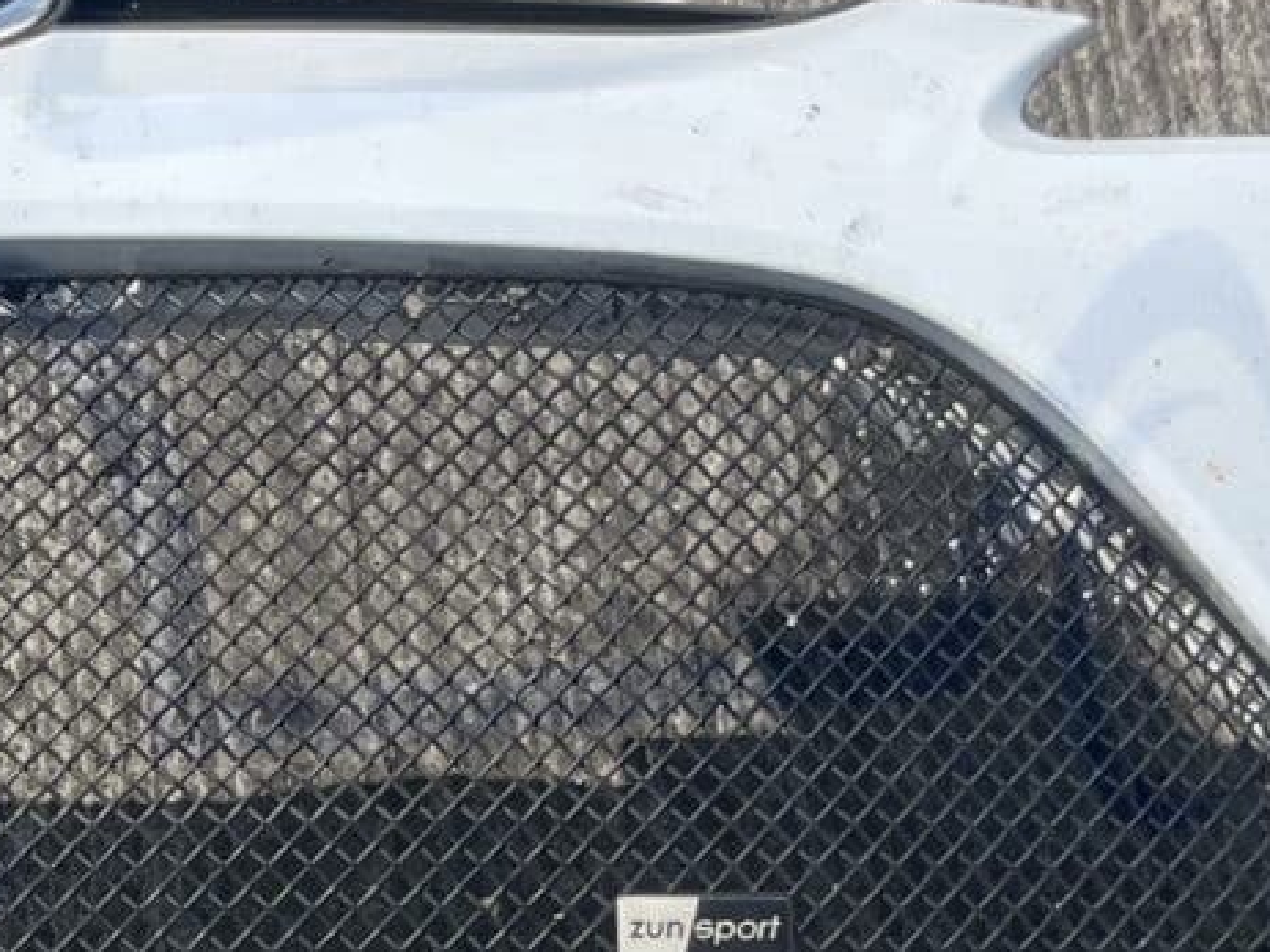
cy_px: 971
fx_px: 4218
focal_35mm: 115
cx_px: -211
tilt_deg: -63.2
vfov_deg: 12.7
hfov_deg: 16.5
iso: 50
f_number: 1.6
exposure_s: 1/5076
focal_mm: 5.1
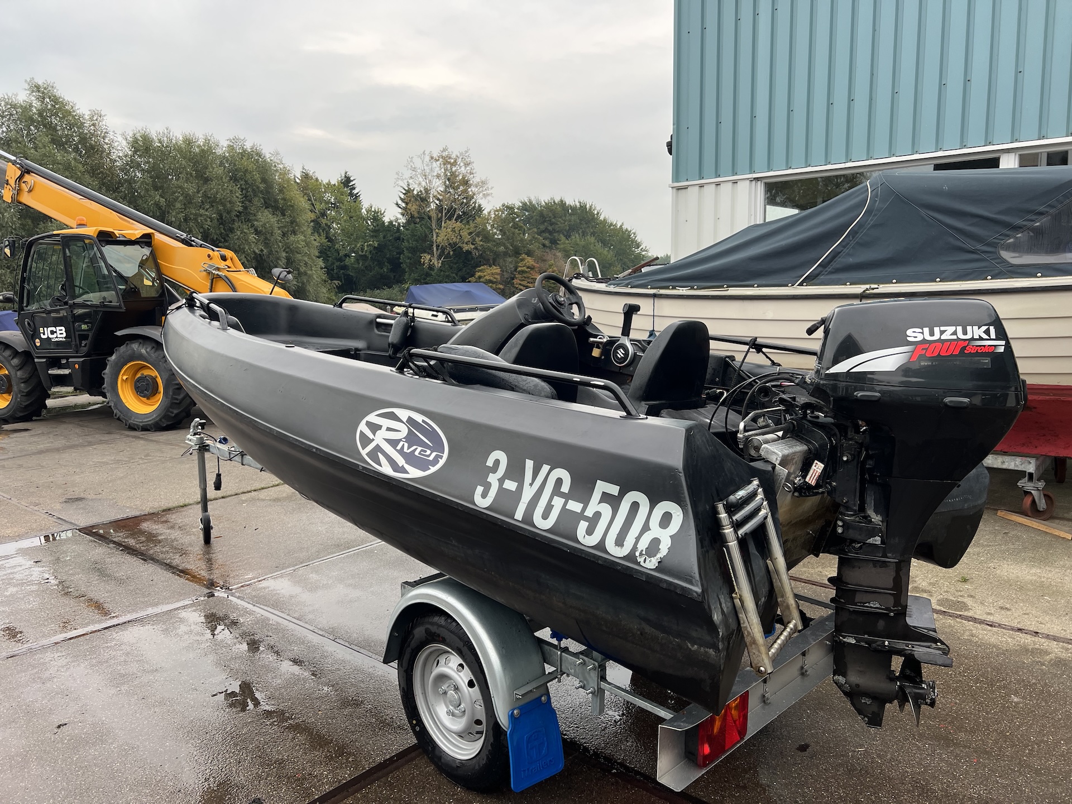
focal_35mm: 26
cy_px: 402
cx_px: 536
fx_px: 805
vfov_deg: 53.1
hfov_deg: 67.3
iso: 50
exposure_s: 1/544
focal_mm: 5.7
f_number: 1.5
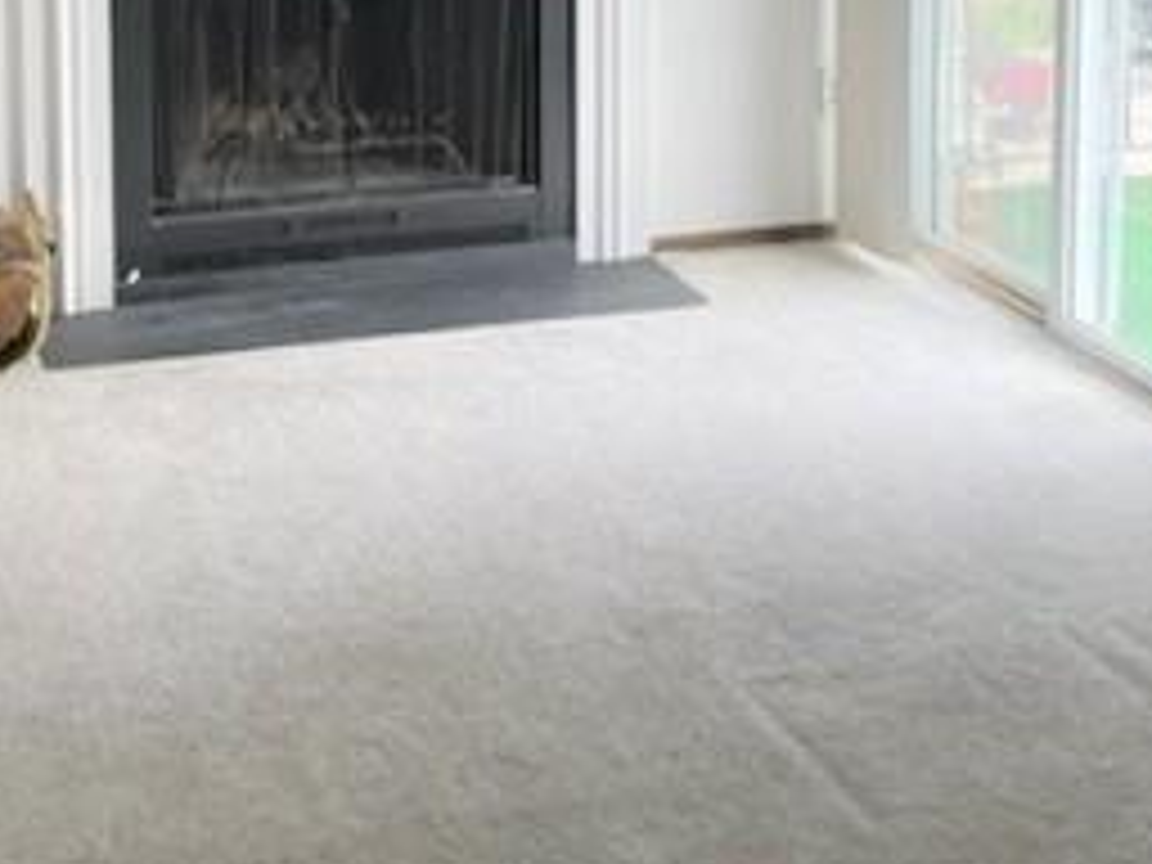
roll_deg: +1.5
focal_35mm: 65
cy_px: -184
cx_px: 500
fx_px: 2163
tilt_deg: -4.6
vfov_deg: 21.0
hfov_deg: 29.8
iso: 32
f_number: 1.6
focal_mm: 5.1
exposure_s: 1/127
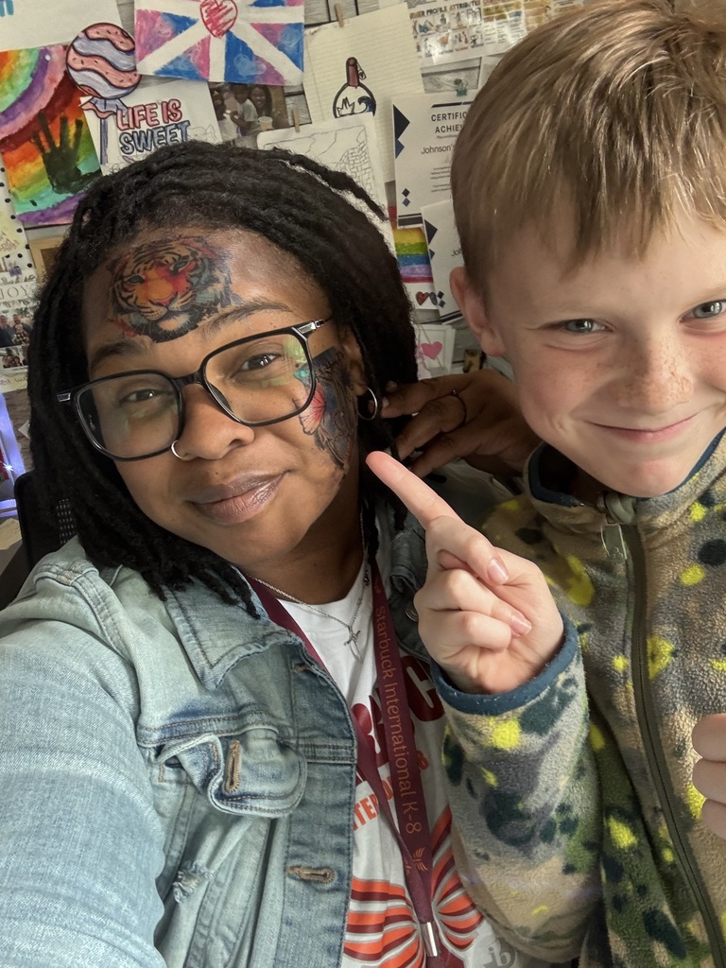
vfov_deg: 60.0
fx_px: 839
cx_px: 363
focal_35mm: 30
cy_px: 484
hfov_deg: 46.8
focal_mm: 2.69
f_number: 1.9
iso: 200
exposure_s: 1/60
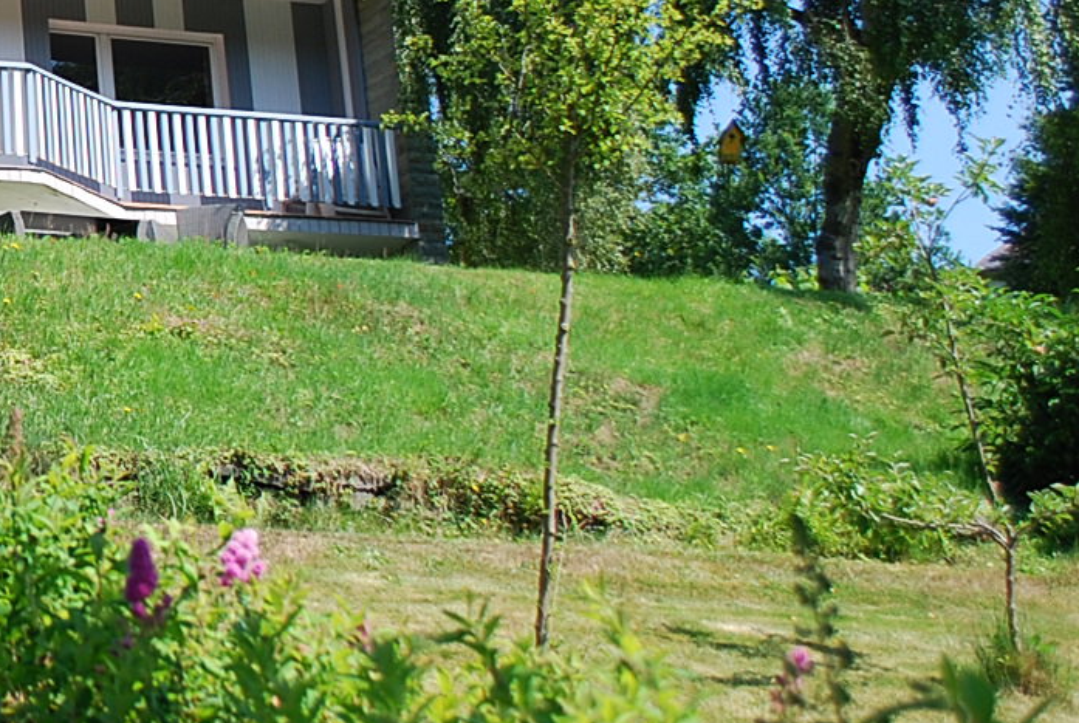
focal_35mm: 100
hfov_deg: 18.7
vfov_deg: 13.6
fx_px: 3002
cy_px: 37
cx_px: -393
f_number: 4.5
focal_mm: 24
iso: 100
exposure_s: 1/320
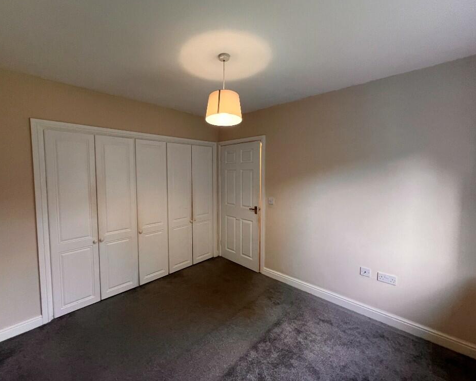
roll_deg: +0.4
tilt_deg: -4.2
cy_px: 185
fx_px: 197
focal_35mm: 14
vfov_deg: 87.9
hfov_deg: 100.4
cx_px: 215
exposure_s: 1/99
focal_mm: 1.57
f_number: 1.8
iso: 200
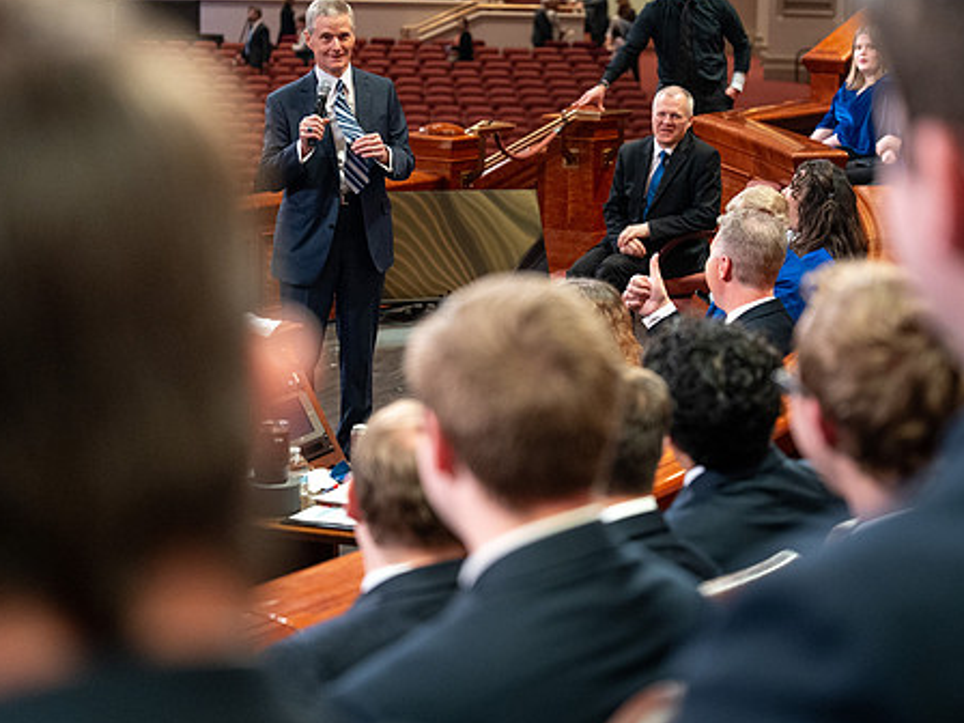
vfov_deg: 14.5
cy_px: 357
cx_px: 567
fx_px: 2841
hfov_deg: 19.2
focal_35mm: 102
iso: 1600
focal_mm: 70
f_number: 2.8
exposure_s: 1/250
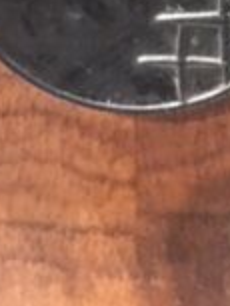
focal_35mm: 121
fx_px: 1070
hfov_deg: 12.2
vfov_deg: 13.6
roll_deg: +1.9
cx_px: 162
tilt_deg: -11.6
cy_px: -332
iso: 320
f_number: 2.2
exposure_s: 1/17
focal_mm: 4.15
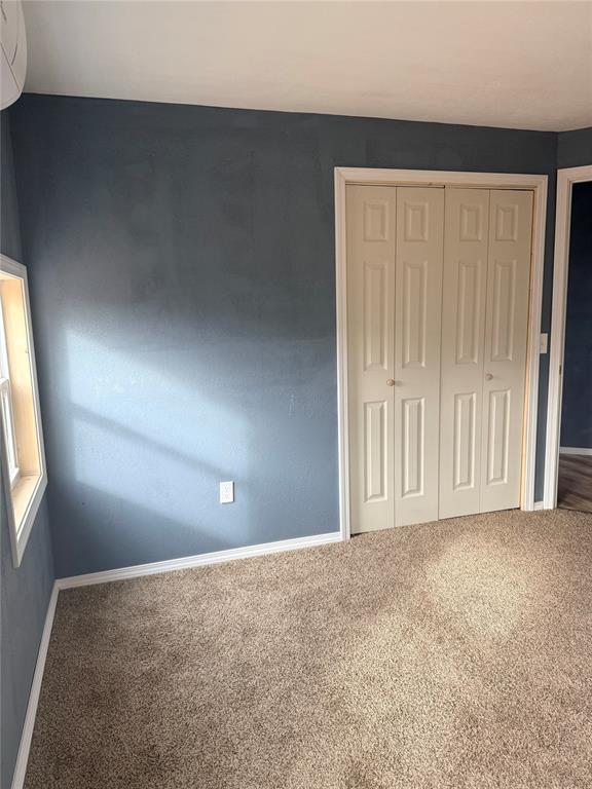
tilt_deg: -9.3
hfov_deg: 56.8
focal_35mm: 24
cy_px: 394
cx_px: 296
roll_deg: +1.2
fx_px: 547
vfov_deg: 71.6
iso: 125
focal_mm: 6.76
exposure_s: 1/121
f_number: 1.78
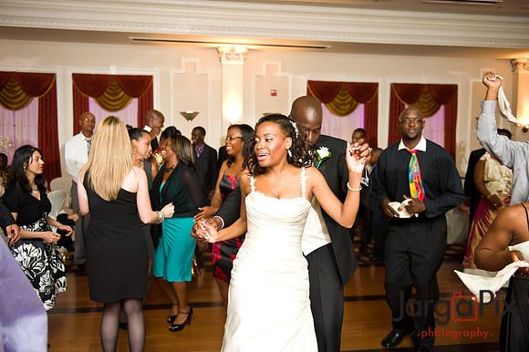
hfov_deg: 55.8
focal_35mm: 34
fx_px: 499
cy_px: 176
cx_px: 264
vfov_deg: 38.8
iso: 3200
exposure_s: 1/125
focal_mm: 34
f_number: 3.2
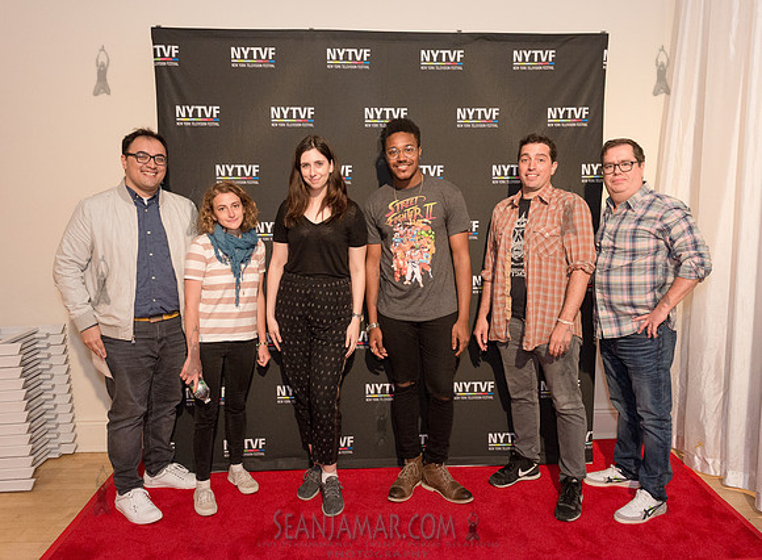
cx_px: 406
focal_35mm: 28
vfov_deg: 49.0
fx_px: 614
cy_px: 263
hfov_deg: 63.6
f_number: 4
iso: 2500
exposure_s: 1/500
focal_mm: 24
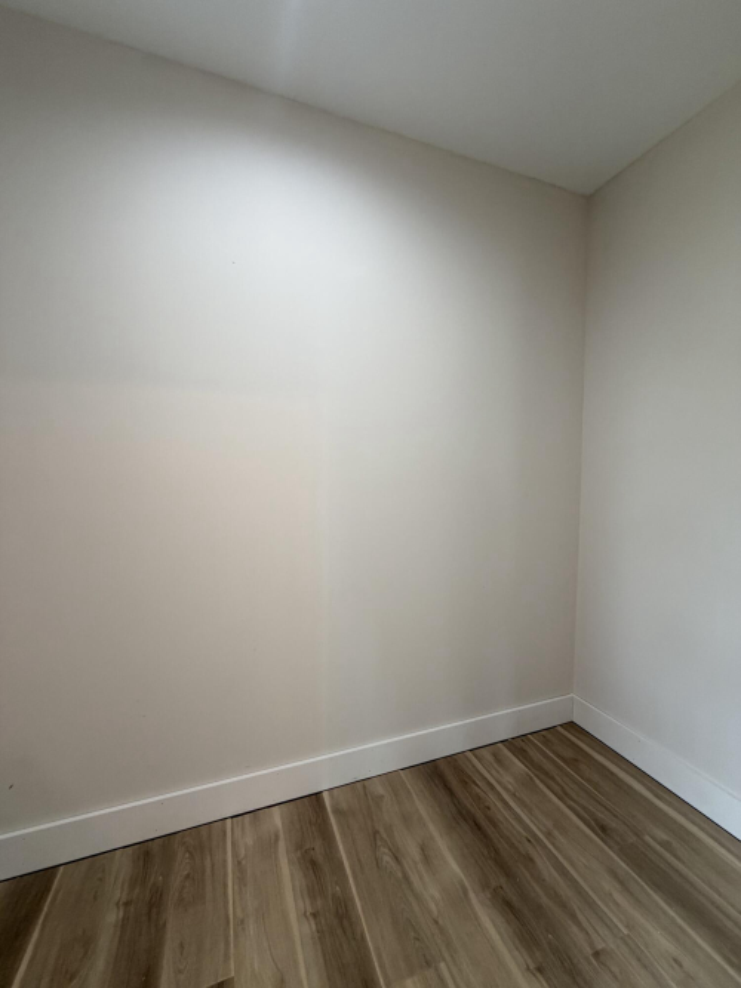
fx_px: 400
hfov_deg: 85.7
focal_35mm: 14
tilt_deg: -0.6
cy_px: 494
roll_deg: +0.0
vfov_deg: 102.1
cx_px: 370
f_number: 2.2
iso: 160
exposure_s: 1/60
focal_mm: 2.22
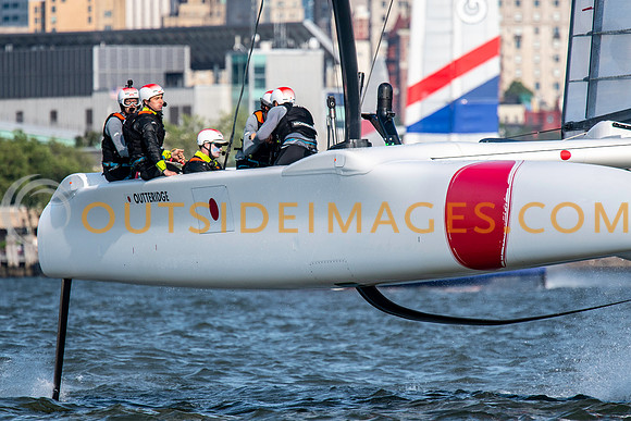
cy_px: 178
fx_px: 12774
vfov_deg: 1.9
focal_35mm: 729
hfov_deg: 2.8
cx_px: 266
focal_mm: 420
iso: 500
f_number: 5.6
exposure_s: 1/2000
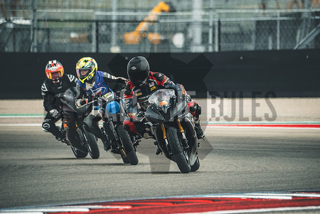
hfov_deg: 3.4
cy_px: 107
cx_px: 160
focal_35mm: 600
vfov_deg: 2.3
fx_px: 5334
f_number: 5.6
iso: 1600
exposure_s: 1/1250
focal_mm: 400
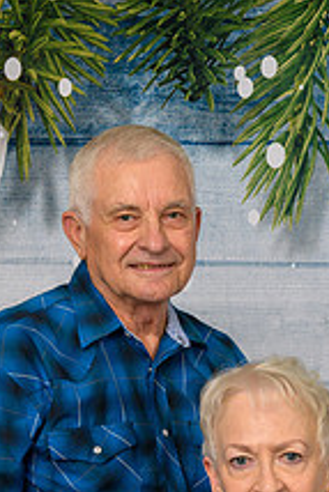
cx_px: 186
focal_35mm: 101
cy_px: 483
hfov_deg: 13.6
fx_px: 1382
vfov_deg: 19.6
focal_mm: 48
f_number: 10
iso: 400
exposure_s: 1/125
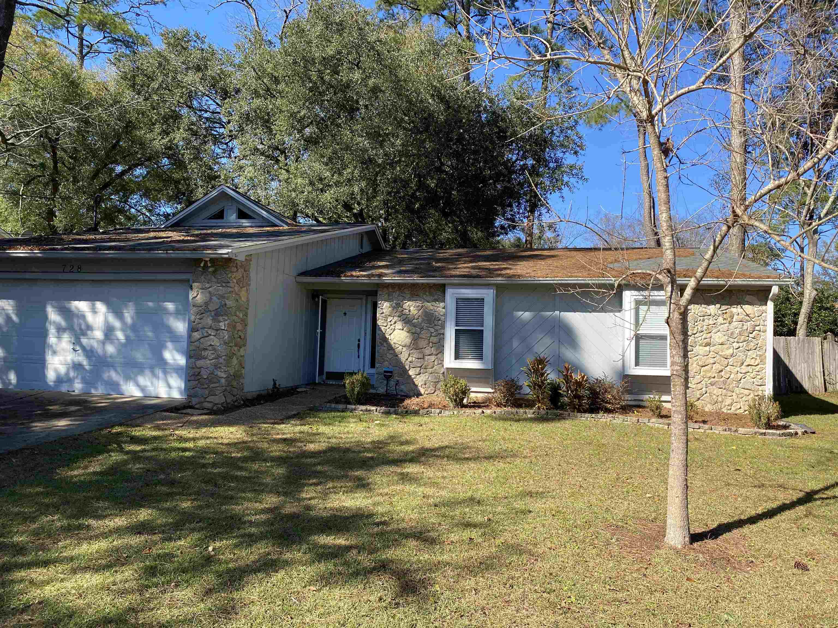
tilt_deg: +2.9
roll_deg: -1.6
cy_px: 314
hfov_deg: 67.3
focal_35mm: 26
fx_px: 629
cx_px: 419
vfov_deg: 53.1
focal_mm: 4.25
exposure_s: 1/1182
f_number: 1.8
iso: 32
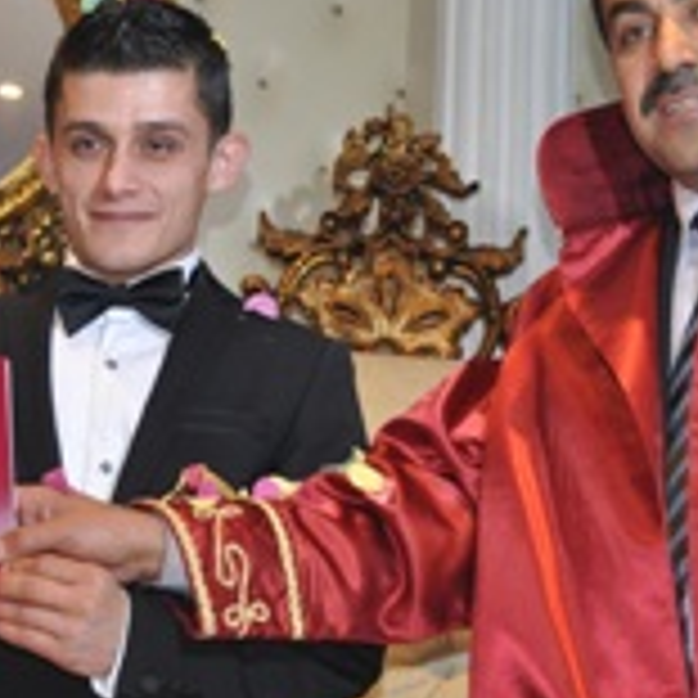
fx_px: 2190
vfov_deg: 18.1
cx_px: 342
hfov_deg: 18.1
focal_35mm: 96
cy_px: 342
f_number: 4.2
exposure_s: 1/60
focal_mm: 26
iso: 800
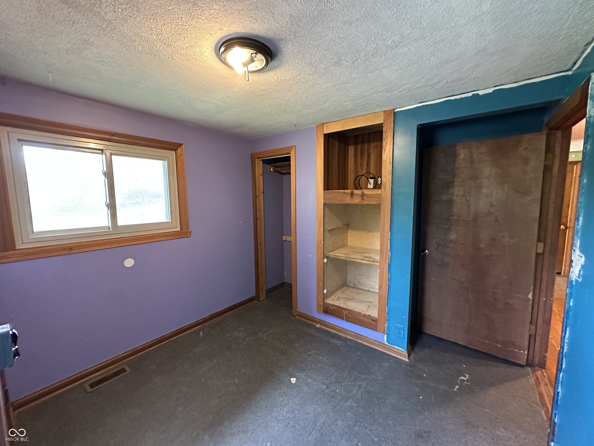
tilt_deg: -5.1
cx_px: 297
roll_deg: +0.4
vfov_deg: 85.7
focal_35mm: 14
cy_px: 223
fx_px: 240
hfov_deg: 102.1
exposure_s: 1/60
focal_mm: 2.22
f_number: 2.2
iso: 1000
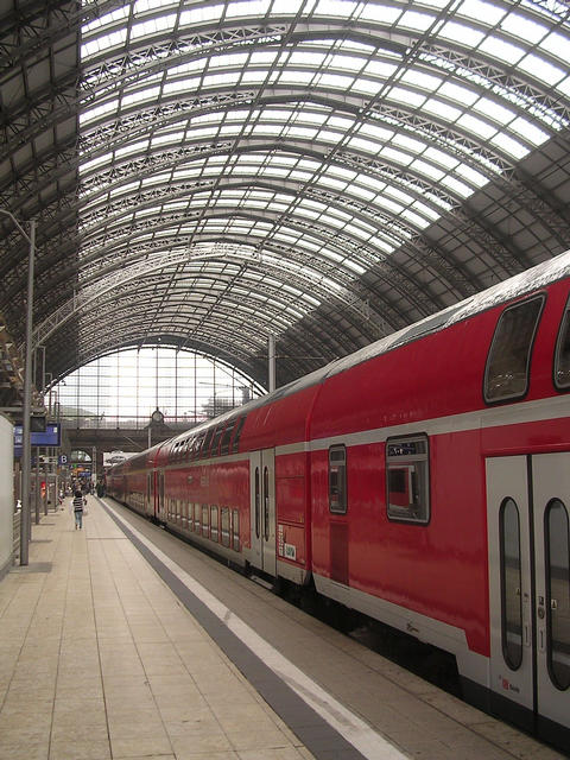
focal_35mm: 38
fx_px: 834
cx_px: 285
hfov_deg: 37.7
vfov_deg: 49.0
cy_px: 380
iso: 100
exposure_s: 1/108
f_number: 2.8
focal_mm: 5.8
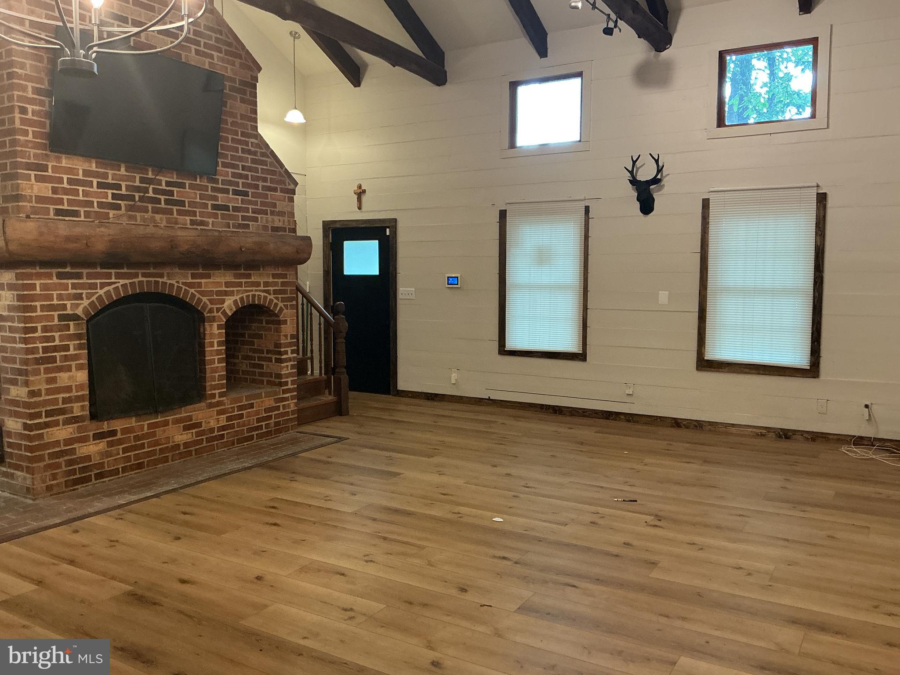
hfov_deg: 61.7
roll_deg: +0.1
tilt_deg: -5.4
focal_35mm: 29
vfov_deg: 48.2
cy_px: 338
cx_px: 450
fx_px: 754
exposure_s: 1/60
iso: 200
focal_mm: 3
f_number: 1.8
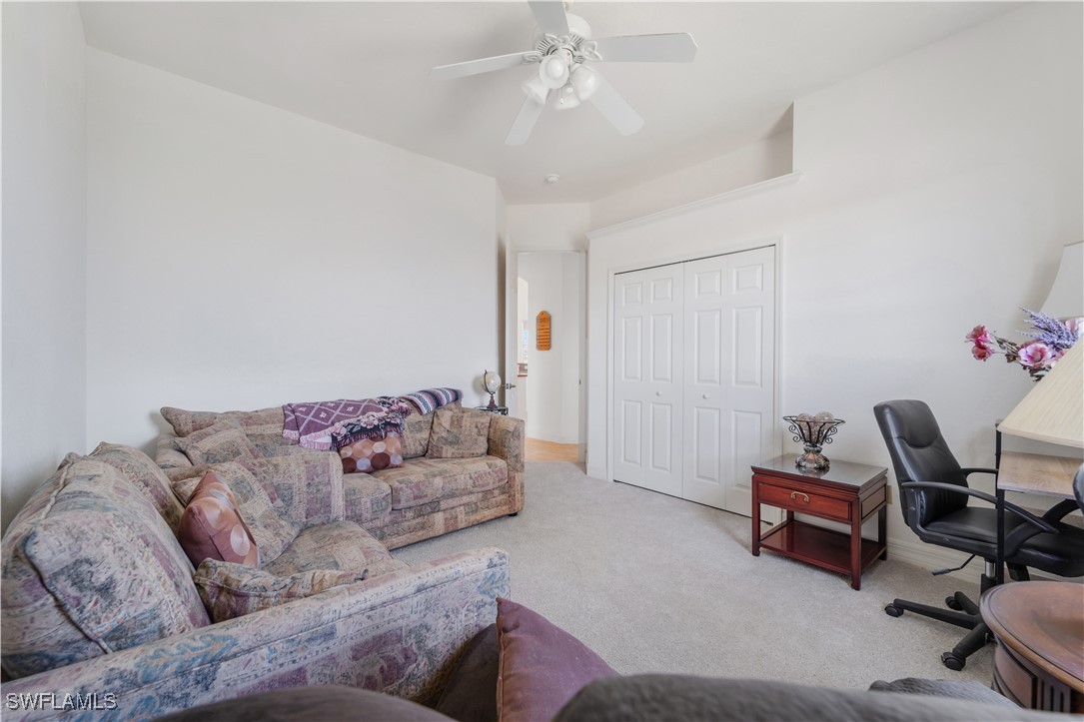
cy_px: 361
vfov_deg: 81.2
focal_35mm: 14
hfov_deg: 104.3
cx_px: 542
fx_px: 421
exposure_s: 1/10
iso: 250
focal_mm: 14
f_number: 8
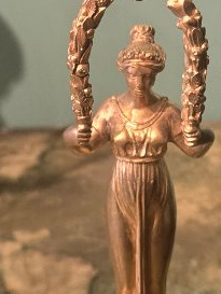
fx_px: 859
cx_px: 137
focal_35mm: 101
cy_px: 29
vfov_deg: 19.1
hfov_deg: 14.6
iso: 500
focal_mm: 5.4
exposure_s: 1/100
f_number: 1.8
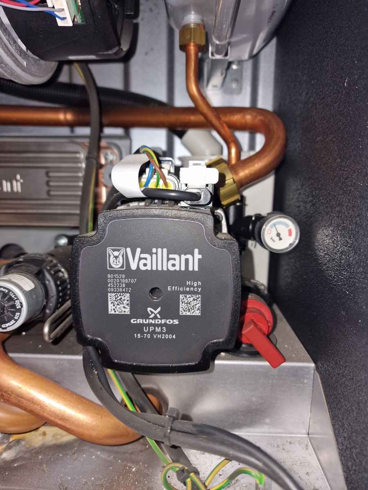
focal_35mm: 23
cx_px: 184
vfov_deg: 73.9
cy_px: 245
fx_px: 326
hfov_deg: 58.9
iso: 125
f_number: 1.8
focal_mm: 6.4
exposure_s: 1/24
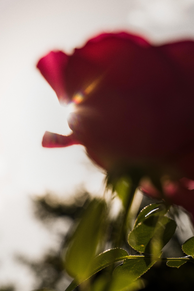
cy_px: 146
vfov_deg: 27.0
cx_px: 97
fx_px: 606
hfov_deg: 18.2
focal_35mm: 75
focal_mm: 50
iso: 125
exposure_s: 1/1000
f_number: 4.8
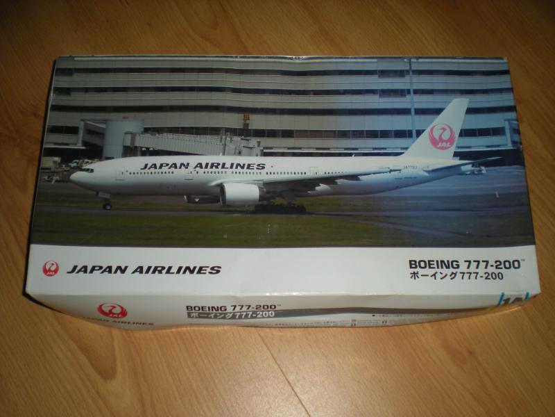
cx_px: 278
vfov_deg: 37.7
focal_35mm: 38
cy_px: 208
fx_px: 609
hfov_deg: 49.0
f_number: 3.1
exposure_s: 1/60
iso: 64
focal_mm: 6.3
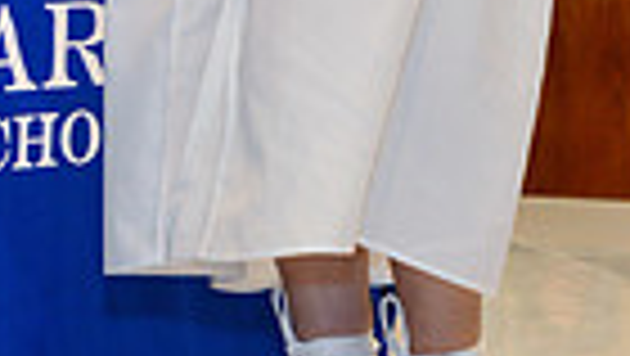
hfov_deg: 7.5
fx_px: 4798
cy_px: -608
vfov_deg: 4.1
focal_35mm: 287
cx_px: 180
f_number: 6.3
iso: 2500
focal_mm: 85
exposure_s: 1/80
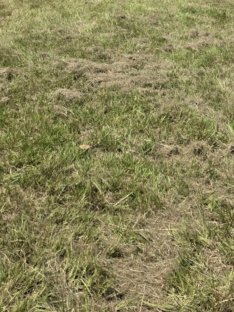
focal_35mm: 59
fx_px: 532
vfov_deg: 29.8
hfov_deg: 24.8
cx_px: 89
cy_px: -20
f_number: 1.4
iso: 50
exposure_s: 1/7939
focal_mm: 6.5
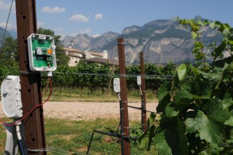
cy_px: 78
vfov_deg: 36.8
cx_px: 116
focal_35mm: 36
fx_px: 233
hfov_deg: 53.2
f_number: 8
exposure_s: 1/640
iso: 200
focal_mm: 24
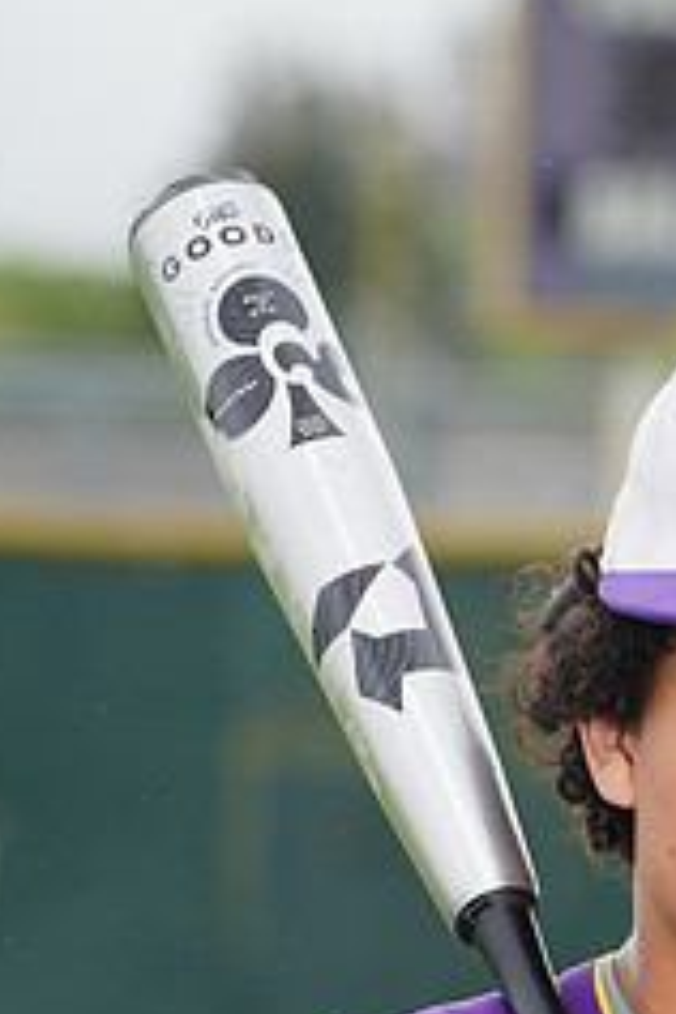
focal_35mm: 604
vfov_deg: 3.4
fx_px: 17011
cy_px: 1117
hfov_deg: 2.3
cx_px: 593
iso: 200
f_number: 9
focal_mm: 247
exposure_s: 1/250
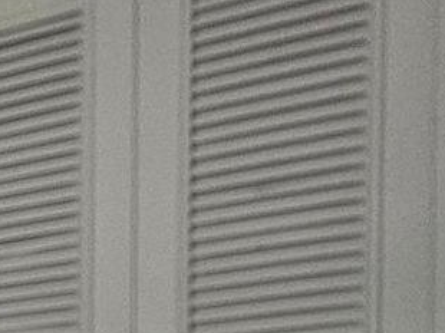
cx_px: -459
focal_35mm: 137
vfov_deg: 10.1
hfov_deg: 12.6
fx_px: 1760
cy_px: 634
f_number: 1.8
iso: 200
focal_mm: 5.4
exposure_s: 1/207
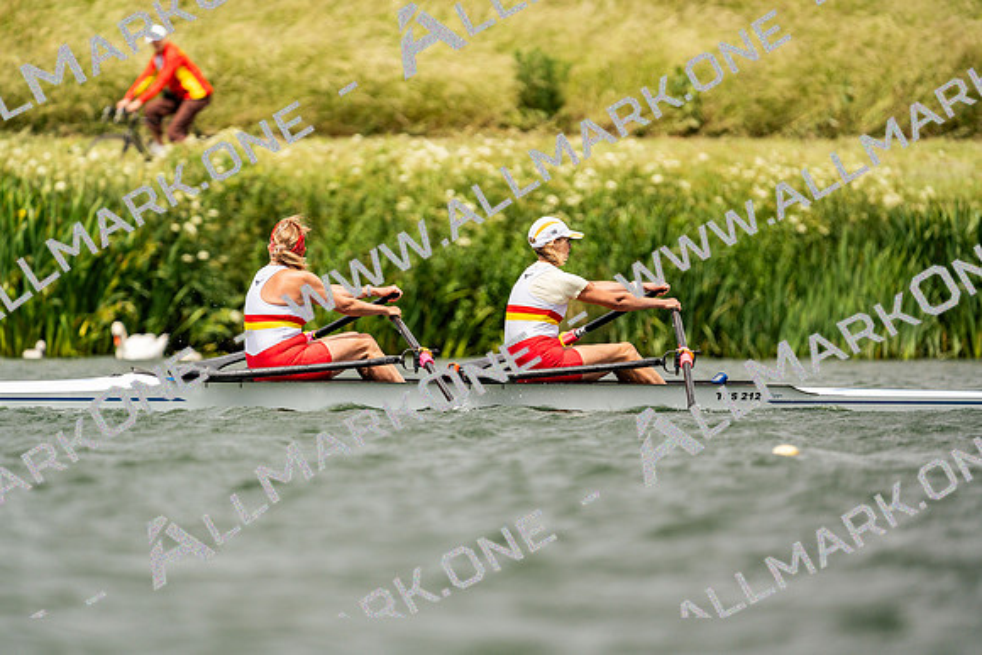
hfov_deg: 3.4
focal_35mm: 600
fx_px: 16370
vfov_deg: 2.3
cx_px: 491
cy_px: 328
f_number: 6.3
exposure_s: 1/2000
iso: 320
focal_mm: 600
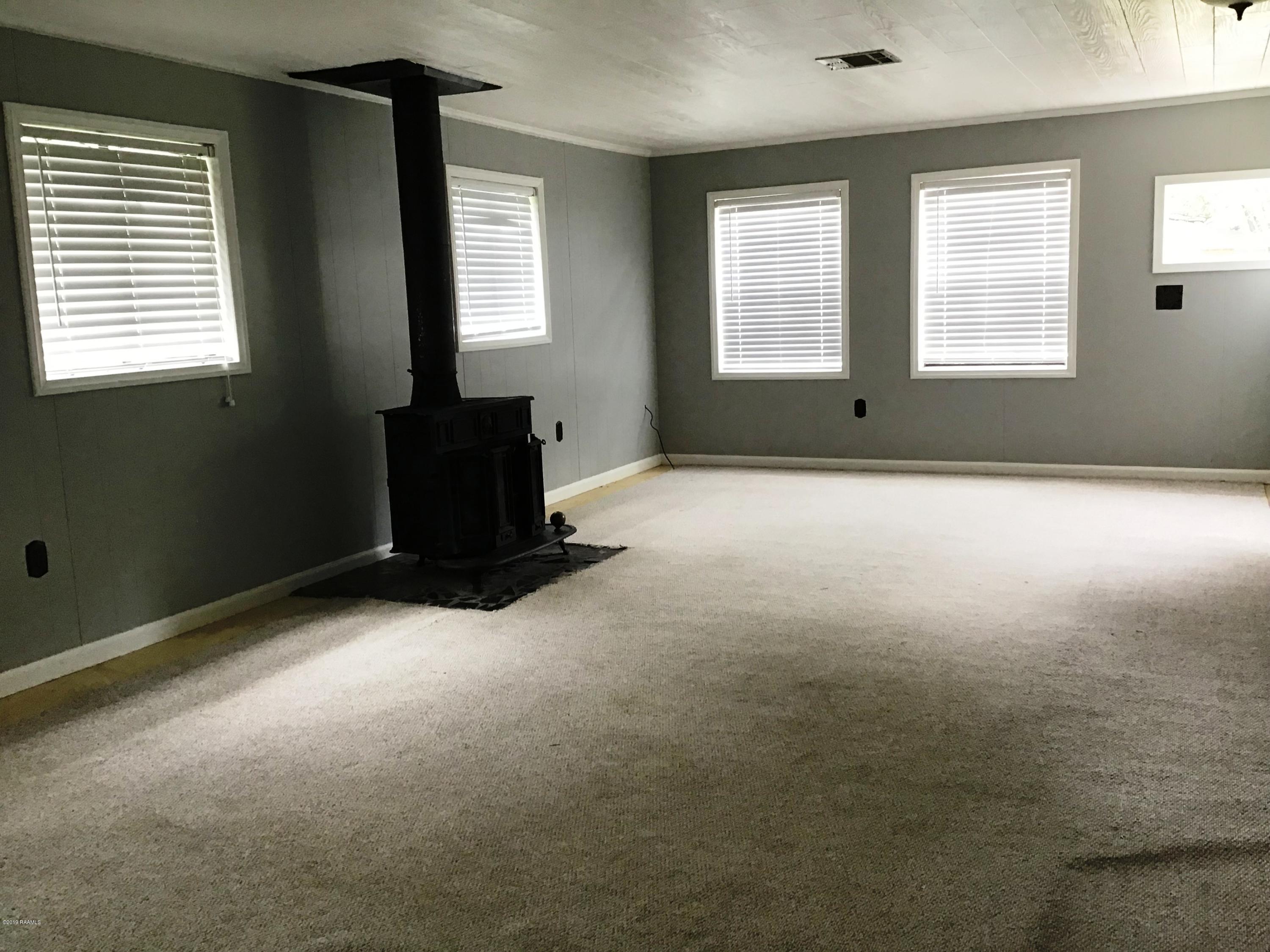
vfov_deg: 45.4
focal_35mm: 31
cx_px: 635
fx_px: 1137
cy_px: 476
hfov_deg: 58.4
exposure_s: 1/30
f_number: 2.4
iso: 80
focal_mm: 3.3
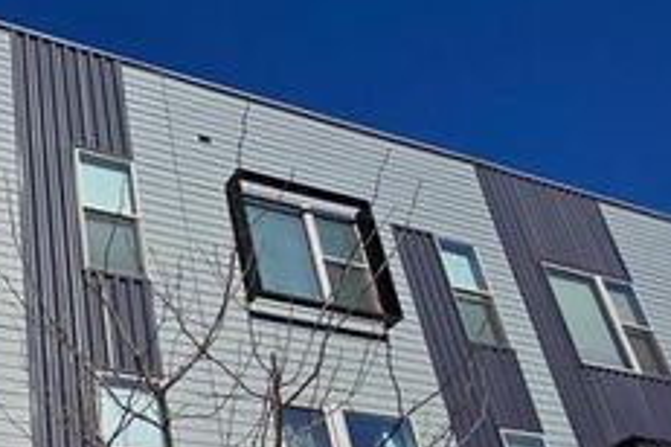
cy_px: 448
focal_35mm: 39
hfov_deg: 43.9
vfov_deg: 31.6
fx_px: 727
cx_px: 35
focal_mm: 2.2
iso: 50
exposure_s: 1/4131
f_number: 2.2
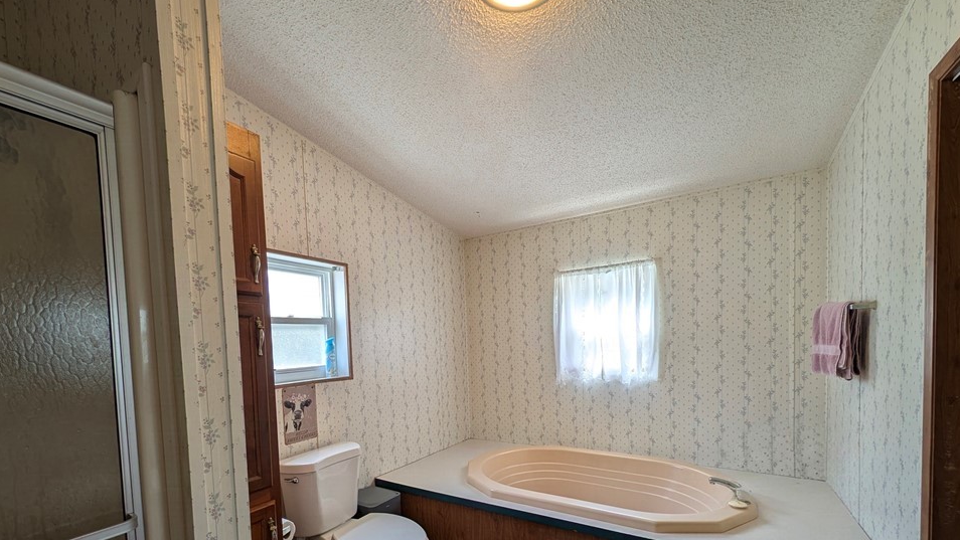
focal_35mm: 14
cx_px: 462
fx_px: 356
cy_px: 363
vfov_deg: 72.0
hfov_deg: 106.8
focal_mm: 2.23
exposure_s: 1/120
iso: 67
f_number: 1.95
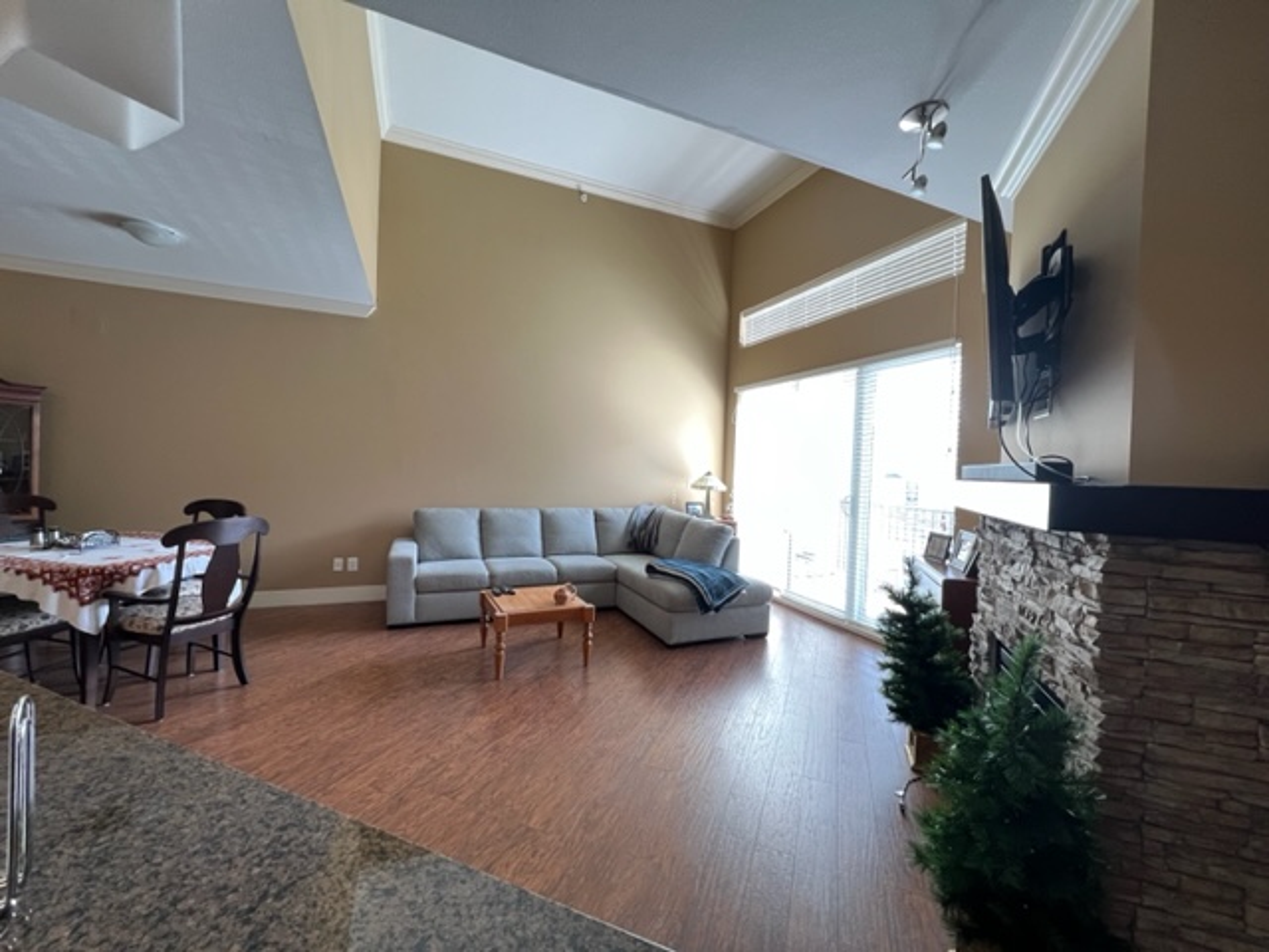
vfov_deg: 89.9
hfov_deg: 106.2
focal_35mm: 13
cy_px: 476
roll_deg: -2.2
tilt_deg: -0.1
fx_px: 477
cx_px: 634
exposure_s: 1/60
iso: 160
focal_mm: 1.57
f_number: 1.8
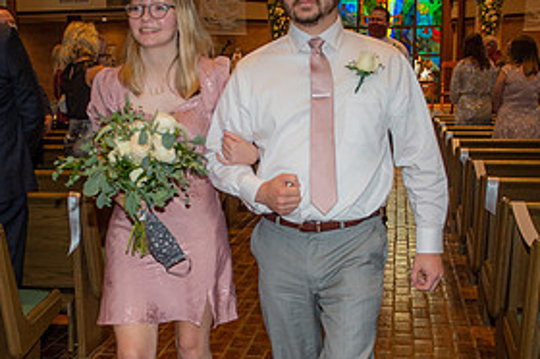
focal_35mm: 56
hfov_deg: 35.6
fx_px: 839
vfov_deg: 23.9
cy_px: 257
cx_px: 224
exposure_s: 1/125
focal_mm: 27
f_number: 5
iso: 1250
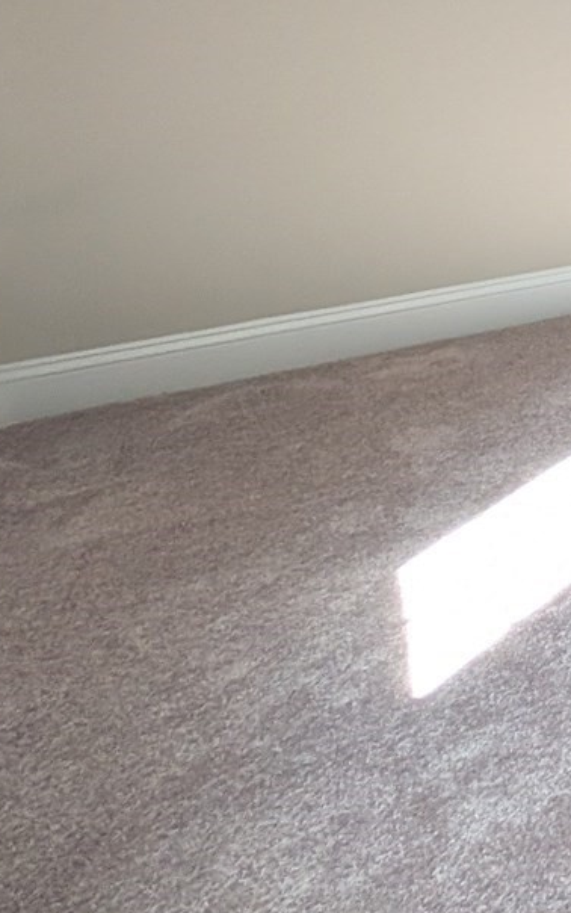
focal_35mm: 43
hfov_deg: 13.9
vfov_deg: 39.3
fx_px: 1070
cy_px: -50
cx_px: 1470
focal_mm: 2.02
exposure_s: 1/120
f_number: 1.7
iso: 285
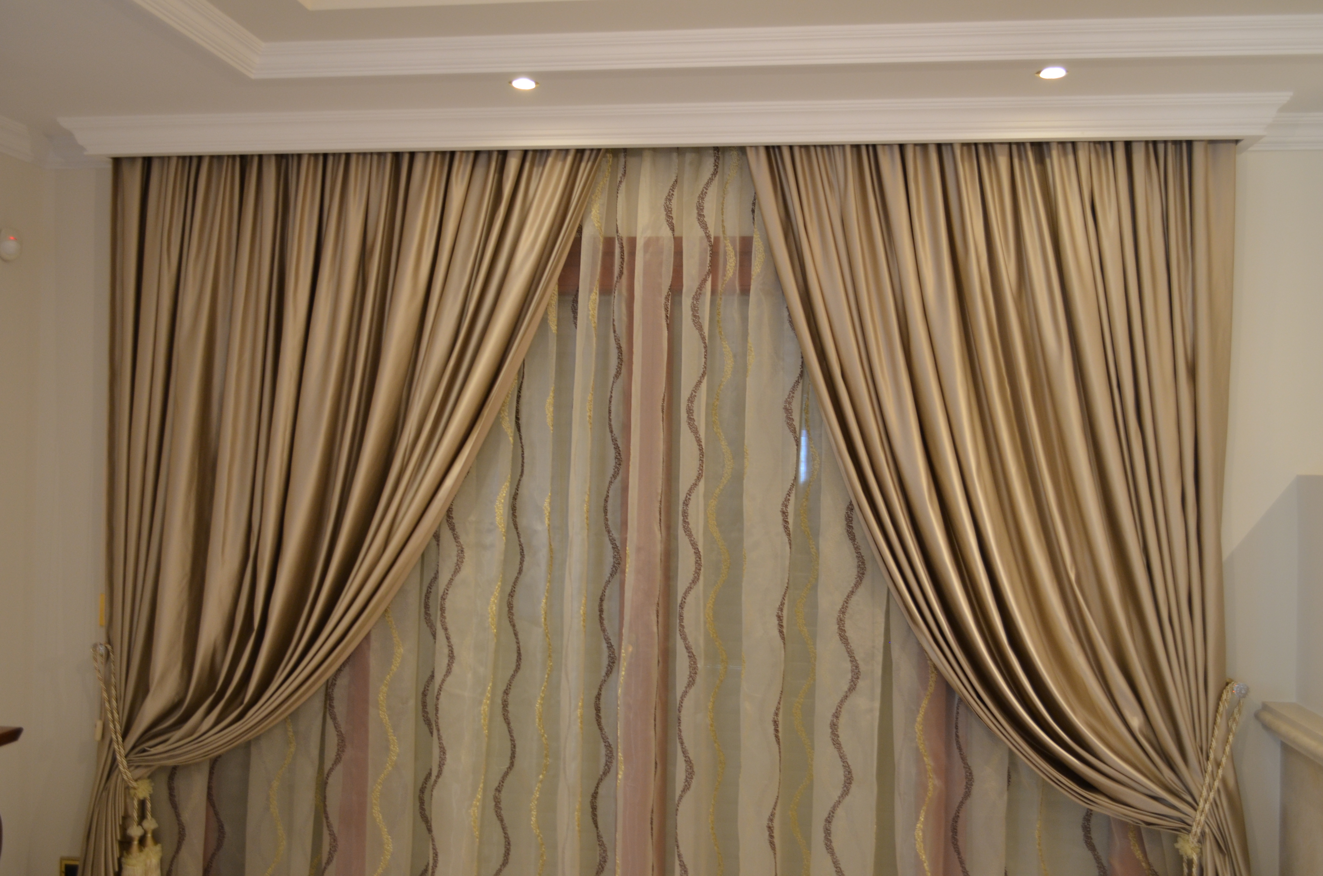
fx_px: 1320
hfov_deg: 53.2
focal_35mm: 36
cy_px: 438
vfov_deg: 36.7
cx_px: 662
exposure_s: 1/10
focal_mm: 24
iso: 500
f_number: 4
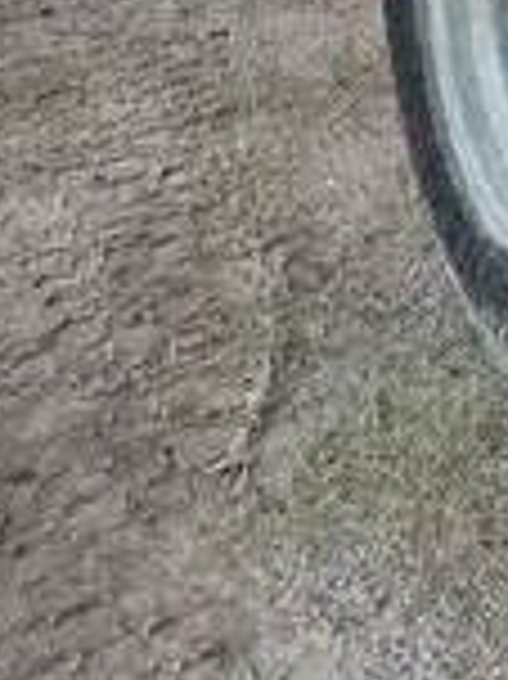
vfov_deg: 14.3
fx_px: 2469
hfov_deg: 11.0
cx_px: 917
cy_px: -435
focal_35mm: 126
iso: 50
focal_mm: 5.1
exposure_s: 1/710
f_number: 1.6
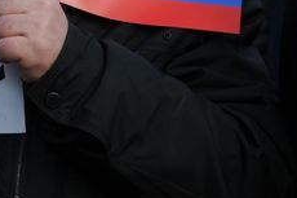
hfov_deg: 9.5
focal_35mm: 213
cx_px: -79
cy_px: -34
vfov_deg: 6.4
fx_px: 1756
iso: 400
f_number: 5.6
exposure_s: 1/1250
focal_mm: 70
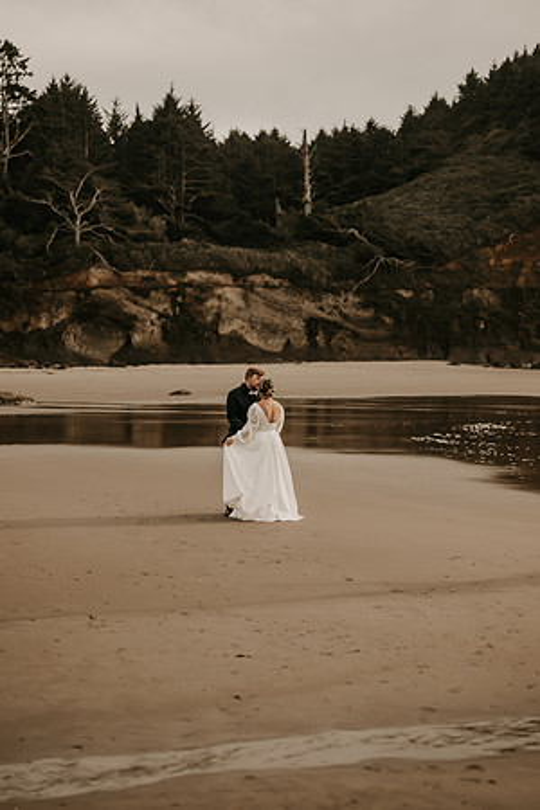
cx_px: 270
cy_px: 405
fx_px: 1125
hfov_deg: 27.0
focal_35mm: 50
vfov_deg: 39.6
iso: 640
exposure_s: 1/16000
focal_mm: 50
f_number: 1.8
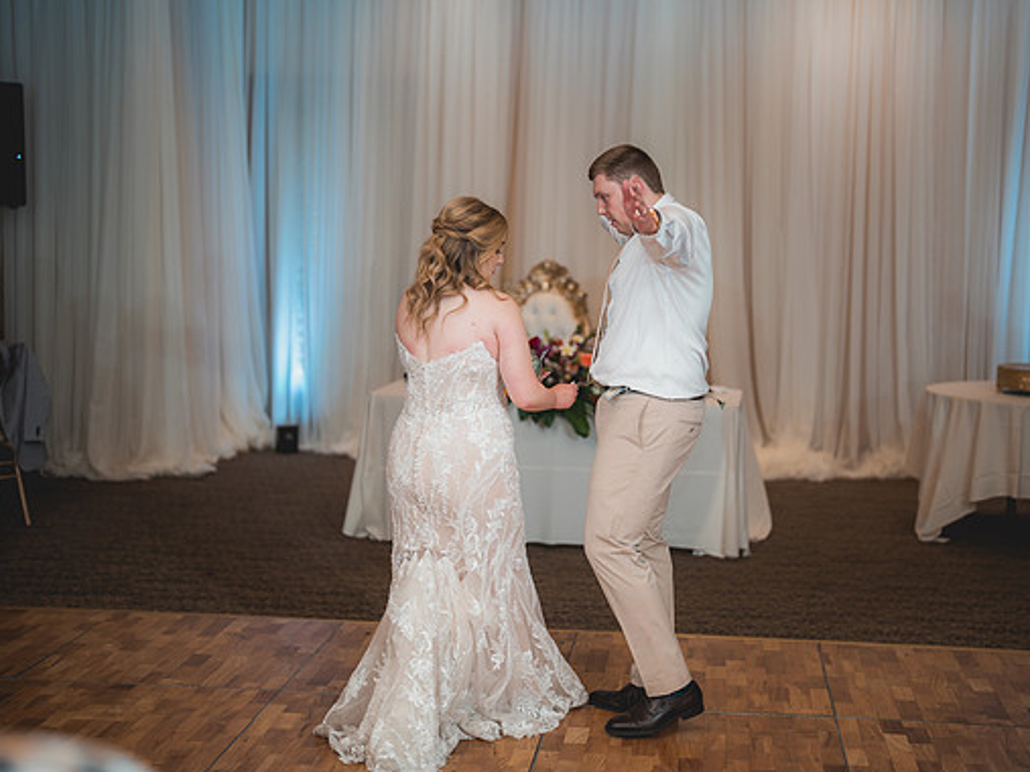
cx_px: 565
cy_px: 383
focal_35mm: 55
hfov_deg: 34.9
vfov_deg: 26.5
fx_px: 1636
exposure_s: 1/250
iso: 80
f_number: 1.2
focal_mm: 50
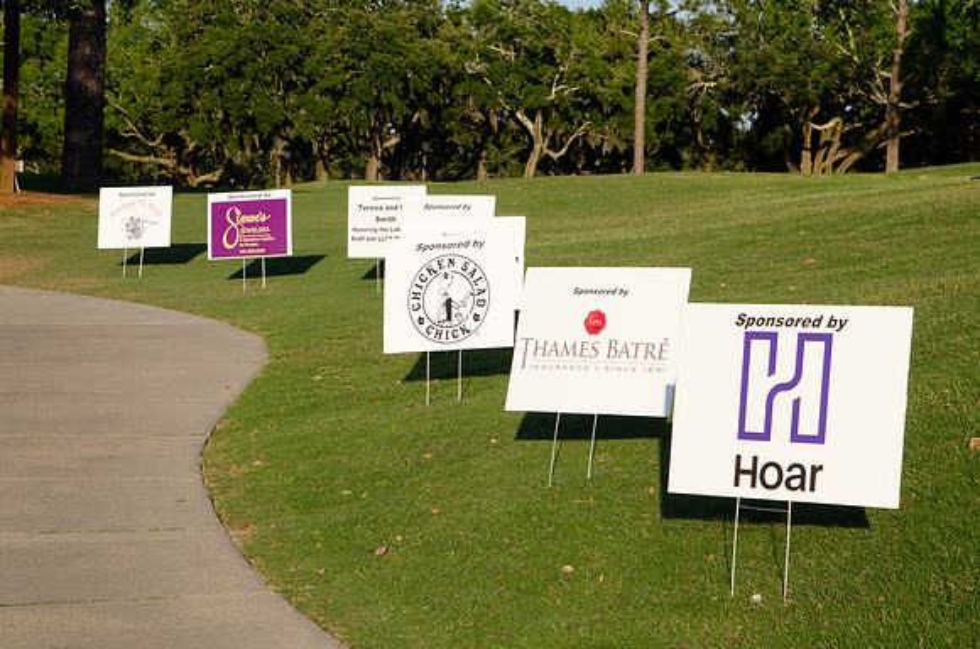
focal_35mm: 105
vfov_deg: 13.0
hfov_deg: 19.5
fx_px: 2852
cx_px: 490
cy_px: 324
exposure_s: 1/400
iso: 400
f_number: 14
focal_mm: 70
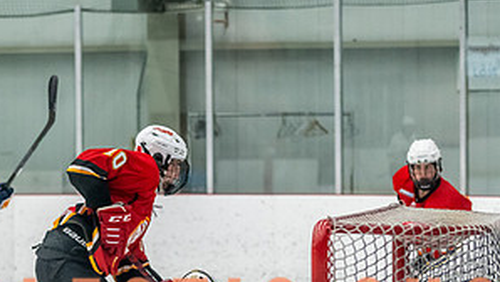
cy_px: 348
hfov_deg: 10.7
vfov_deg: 6.0
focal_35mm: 201
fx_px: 2666
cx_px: 101
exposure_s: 1/800
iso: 3200
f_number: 2.8
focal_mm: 86
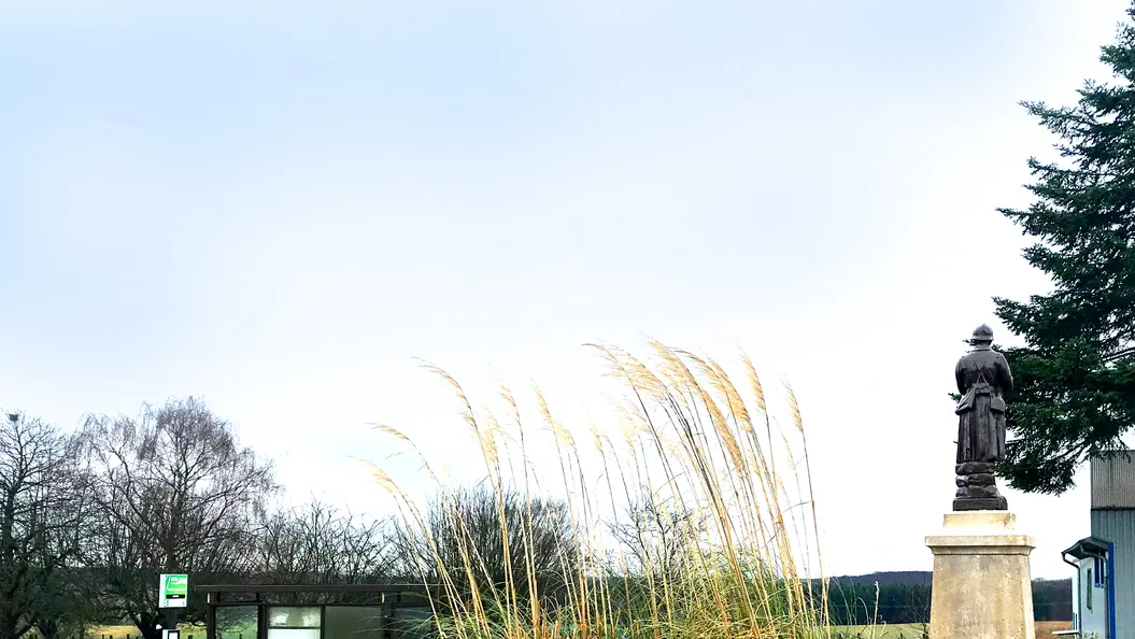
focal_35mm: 37
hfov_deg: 53.9
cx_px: 637
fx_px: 1114
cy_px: 511
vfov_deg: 31.2
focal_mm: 3.99
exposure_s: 1/281
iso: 20
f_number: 1.8
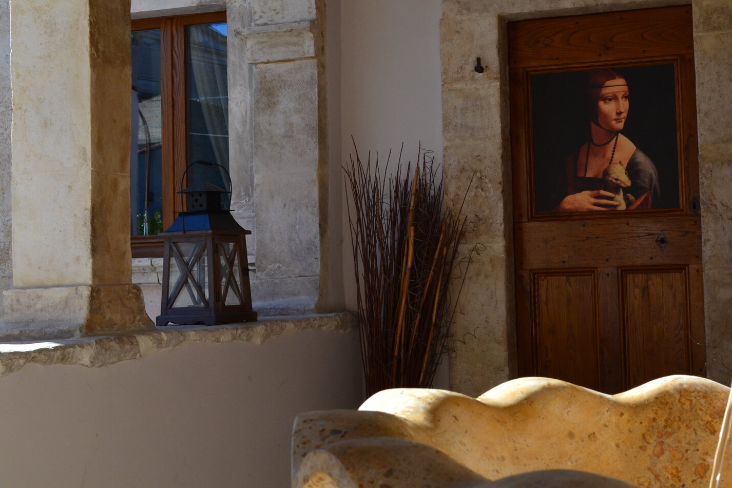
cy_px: 202
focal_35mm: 56
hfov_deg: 35.3
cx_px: 484
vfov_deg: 24.2
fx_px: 1139
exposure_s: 1/200
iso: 400
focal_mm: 26
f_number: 10
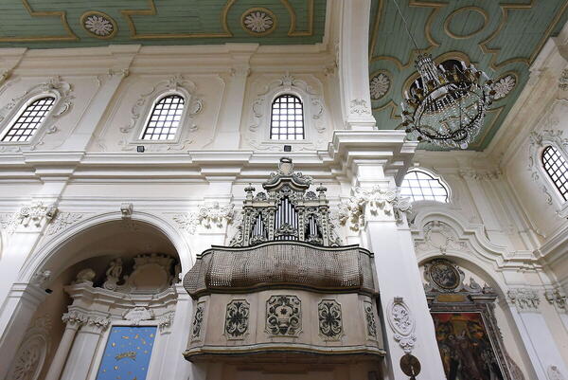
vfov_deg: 62.0
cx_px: 284
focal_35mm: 20
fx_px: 316
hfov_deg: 83.9
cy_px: 190
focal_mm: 20
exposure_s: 1/250
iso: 8000
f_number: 8
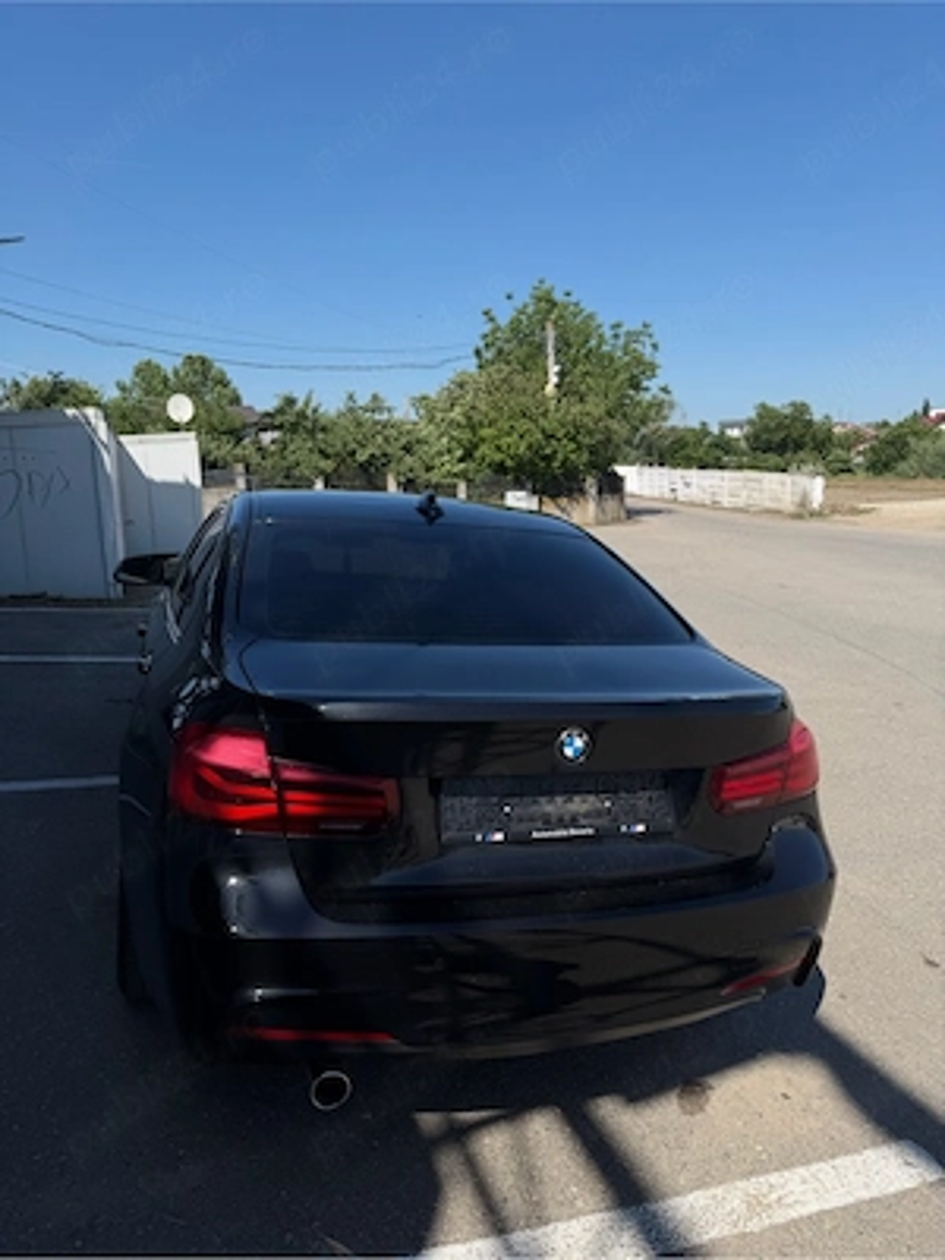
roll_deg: +2.2
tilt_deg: -10.6
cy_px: 630
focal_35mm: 24
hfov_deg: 56.8
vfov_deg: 71.6
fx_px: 874
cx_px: 472
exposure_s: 1/6173
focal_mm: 6.76
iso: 80
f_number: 1.78
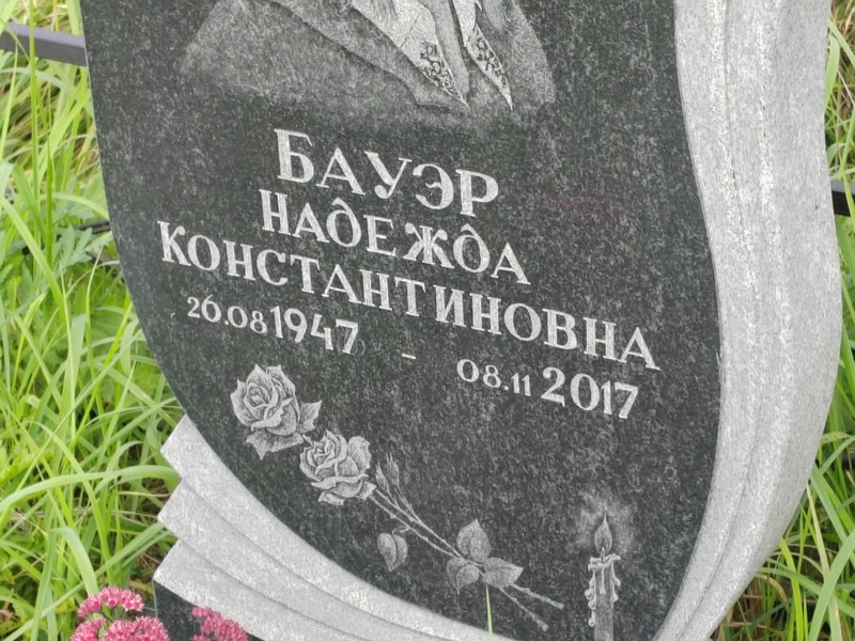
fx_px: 2495
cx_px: 428
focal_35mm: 101
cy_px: 320
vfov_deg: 14.6
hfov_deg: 19.4
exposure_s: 1/180
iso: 100
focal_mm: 5.52
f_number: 1.9
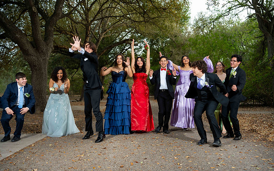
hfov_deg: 54.0
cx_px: 136
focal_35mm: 36
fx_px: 269
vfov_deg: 35.3
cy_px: 87
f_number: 3.2
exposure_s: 1/200
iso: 250
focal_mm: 35
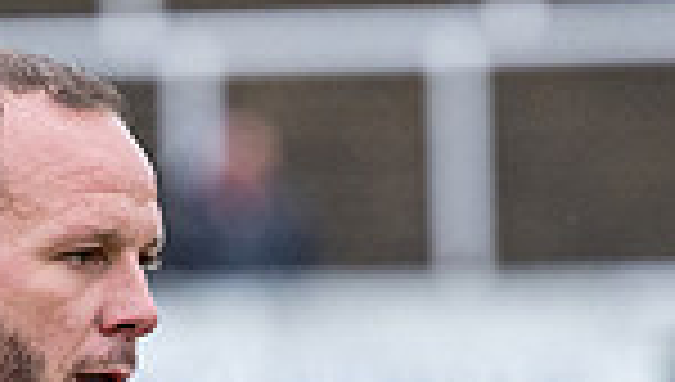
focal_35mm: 1021
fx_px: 18307
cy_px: 742
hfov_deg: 2.1
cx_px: -121
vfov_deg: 1.2
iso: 1000
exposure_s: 1/800
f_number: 2.8
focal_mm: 145
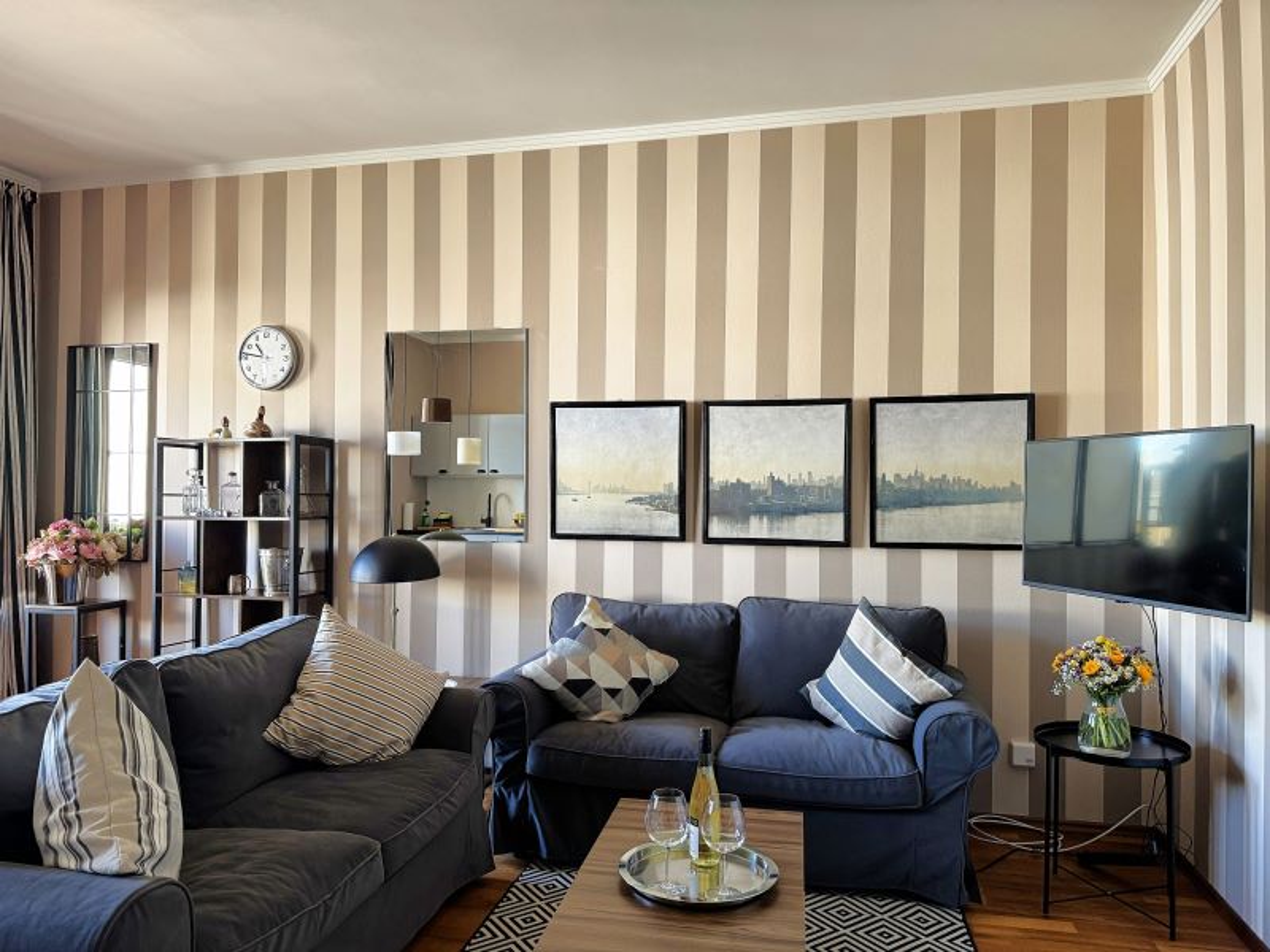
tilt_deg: +0.9
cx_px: 635
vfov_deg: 56.8
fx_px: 881
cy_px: 476
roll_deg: -0.1
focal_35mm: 24
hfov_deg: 71.6
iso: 200
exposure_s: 1/89
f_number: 1.78
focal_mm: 6.76
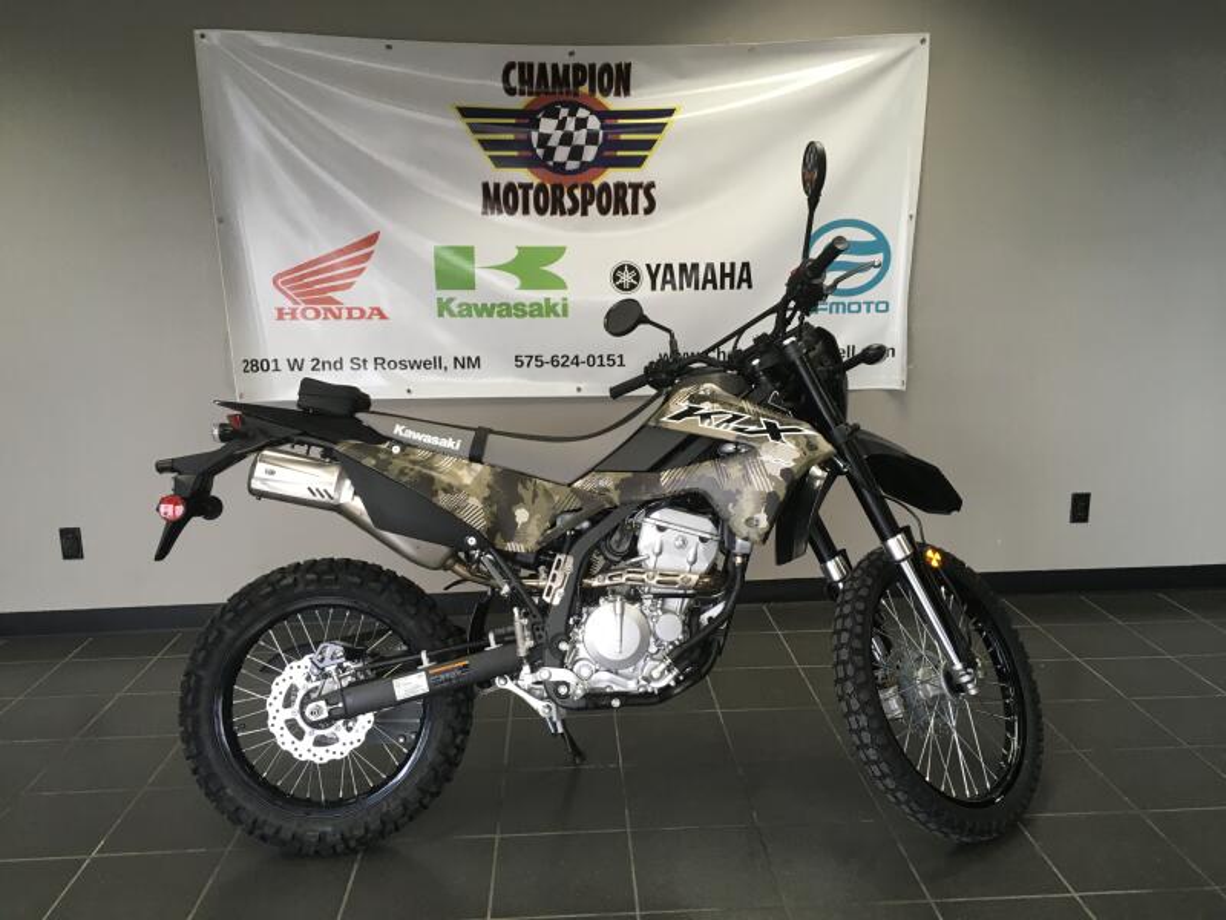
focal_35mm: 29
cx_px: 613
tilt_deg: -7.9
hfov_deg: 61.7
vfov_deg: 48.2
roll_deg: +0.6
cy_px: 460
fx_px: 1027
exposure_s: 1/30
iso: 32
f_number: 2.2
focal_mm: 4.15
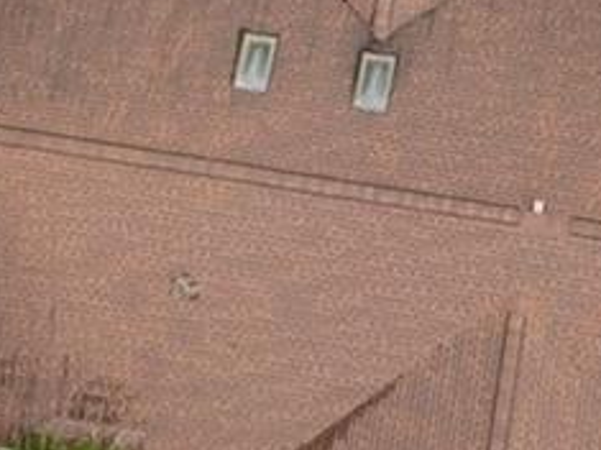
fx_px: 2499
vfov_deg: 10.3
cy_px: 104
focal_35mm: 144
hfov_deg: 13.6
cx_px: 476
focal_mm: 8.38
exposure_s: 1/500
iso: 110
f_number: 2.8
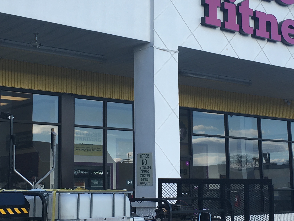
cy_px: 106
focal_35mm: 73
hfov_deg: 26.7
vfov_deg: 20.2
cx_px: 152
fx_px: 620
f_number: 2.2
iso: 25
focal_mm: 4.15
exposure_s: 1/530
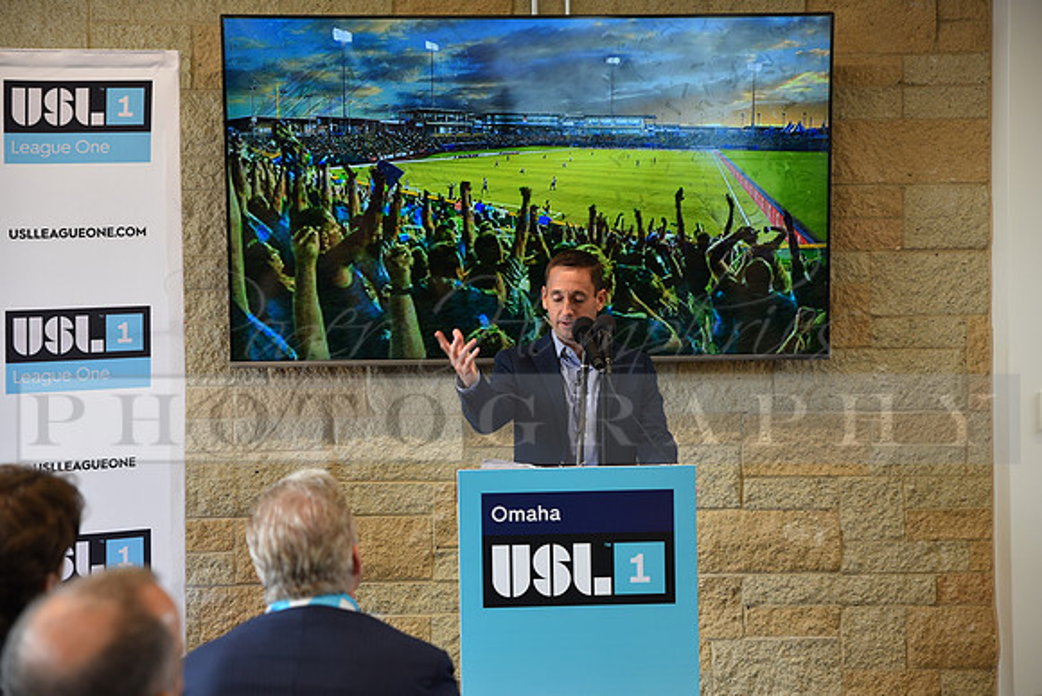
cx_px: 521
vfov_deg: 19.5
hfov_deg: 28.8
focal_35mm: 70
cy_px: 348
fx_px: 2026
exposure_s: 1/60
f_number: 3
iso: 400
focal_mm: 70
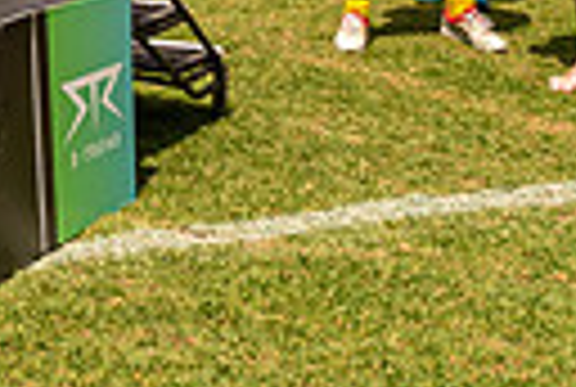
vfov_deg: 10.7
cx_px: -287
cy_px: -423
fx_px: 1860
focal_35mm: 116
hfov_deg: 16.1
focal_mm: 16
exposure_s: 1/800
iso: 200
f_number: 8
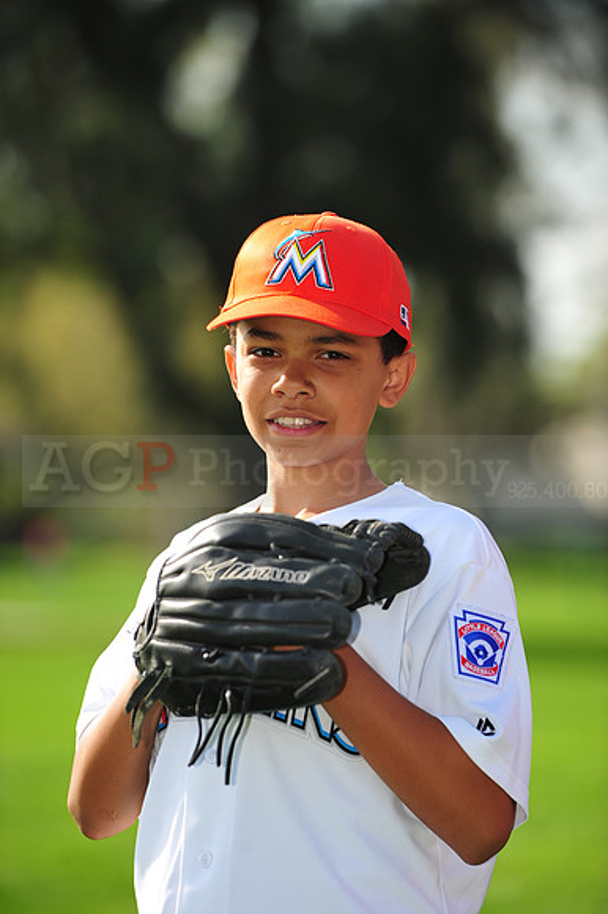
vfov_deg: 10.3
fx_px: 5072
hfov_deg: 6.9
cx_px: 304
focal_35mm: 200
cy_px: 457
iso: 200
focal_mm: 200
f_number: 4.5
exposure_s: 1/800
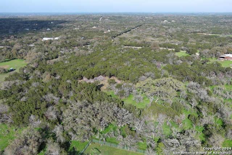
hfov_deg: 63.6
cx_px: 116
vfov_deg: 45.0
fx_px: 187
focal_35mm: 29
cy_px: 78
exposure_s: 1/927
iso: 100
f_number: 2.8
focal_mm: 10.57
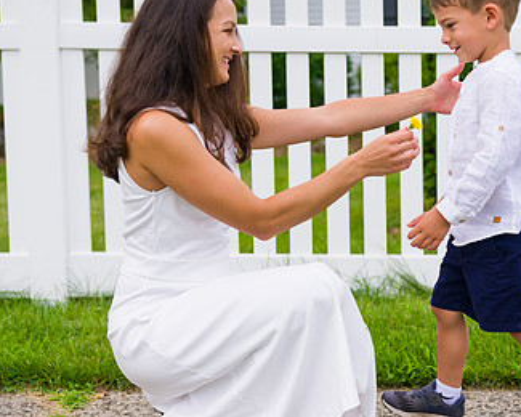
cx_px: 309
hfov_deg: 28.2
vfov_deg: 22.8
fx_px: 1033
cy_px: 188
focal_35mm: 67
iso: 400
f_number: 3.2
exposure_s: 1/4000
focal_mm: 40
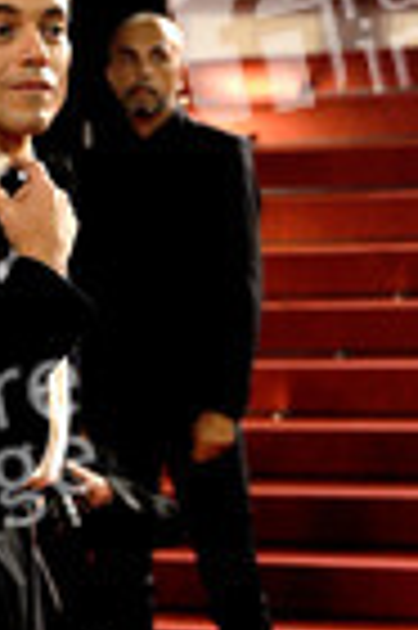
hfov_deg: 5.8
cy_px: 693
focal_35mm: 235
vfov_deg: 8.7
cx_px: -2
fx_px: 4103
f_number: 5
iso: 1250
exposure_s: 1/250
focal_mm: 82
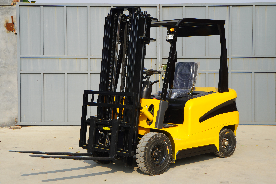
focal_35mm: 66
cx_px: 138
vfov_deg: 20.6
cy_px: 92
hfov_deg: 30.5
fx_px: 506
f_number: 9
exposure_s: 1/160
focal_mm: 44
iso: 100
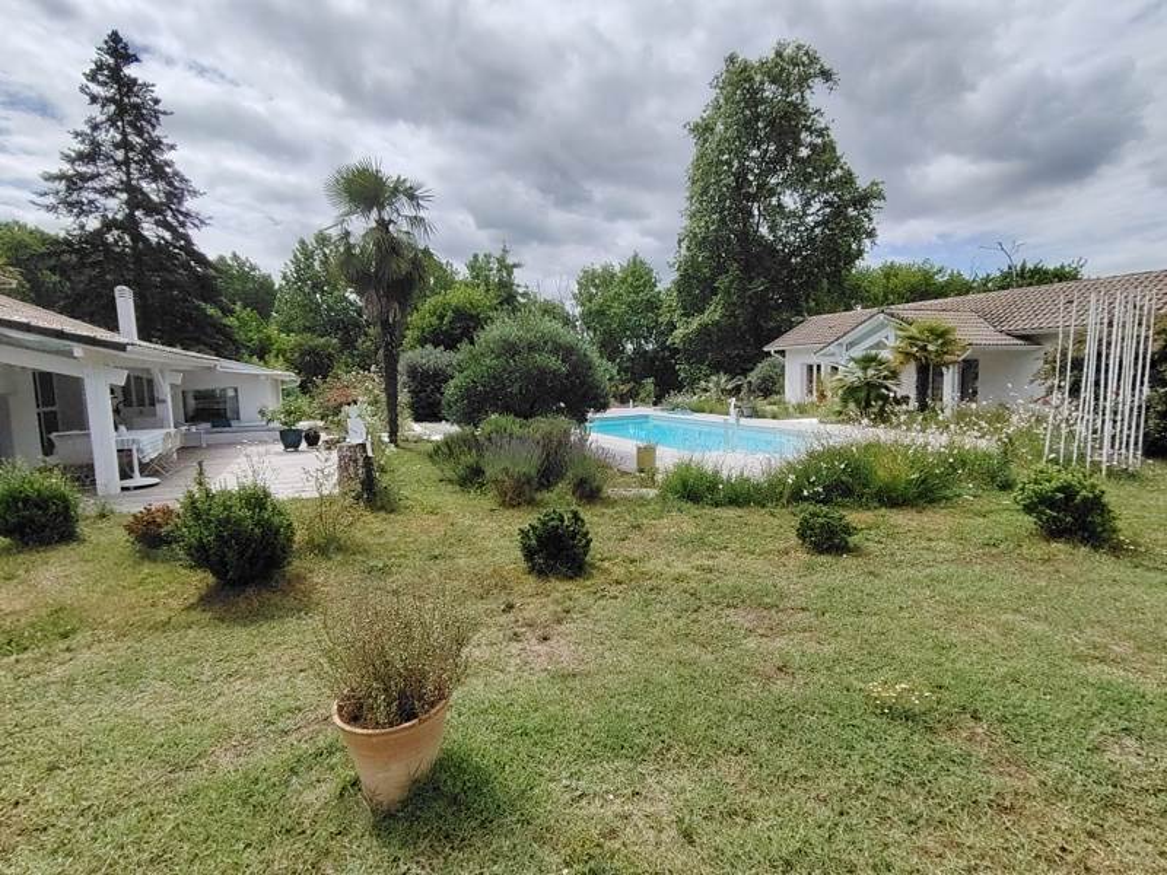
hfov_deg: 91.0
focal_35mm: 17
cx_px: 584
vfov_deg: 74.7
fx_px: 573
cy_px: 438
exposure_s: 1/4846
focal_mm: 1.42
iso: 100
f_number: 2.2
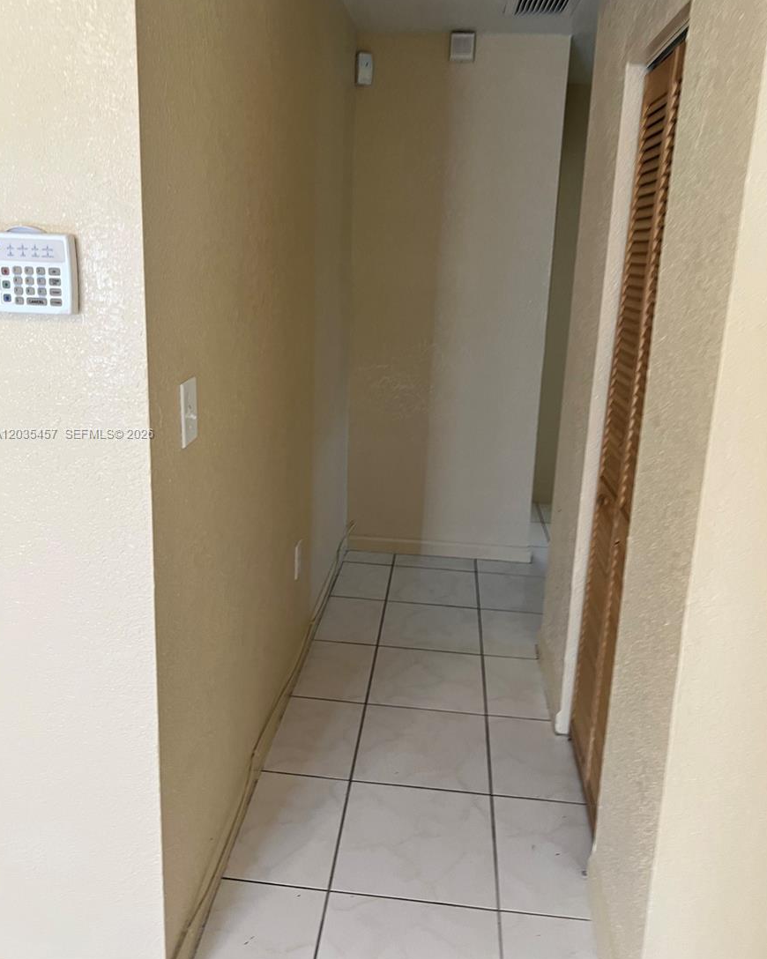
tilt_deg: -7.5
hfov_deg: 51.5
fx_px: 795
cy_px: 435
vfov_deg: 62.1
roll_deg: -1.8
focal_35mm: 28
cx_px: 387
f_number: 1.5
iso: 80
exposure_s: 1/60
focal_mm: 5.7
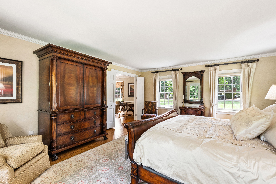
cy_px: 92
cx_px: 138
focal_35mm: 15
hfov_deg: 100.4
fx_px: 115
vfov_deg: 77.3
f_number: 9
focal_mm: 10
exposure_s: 2
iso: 100
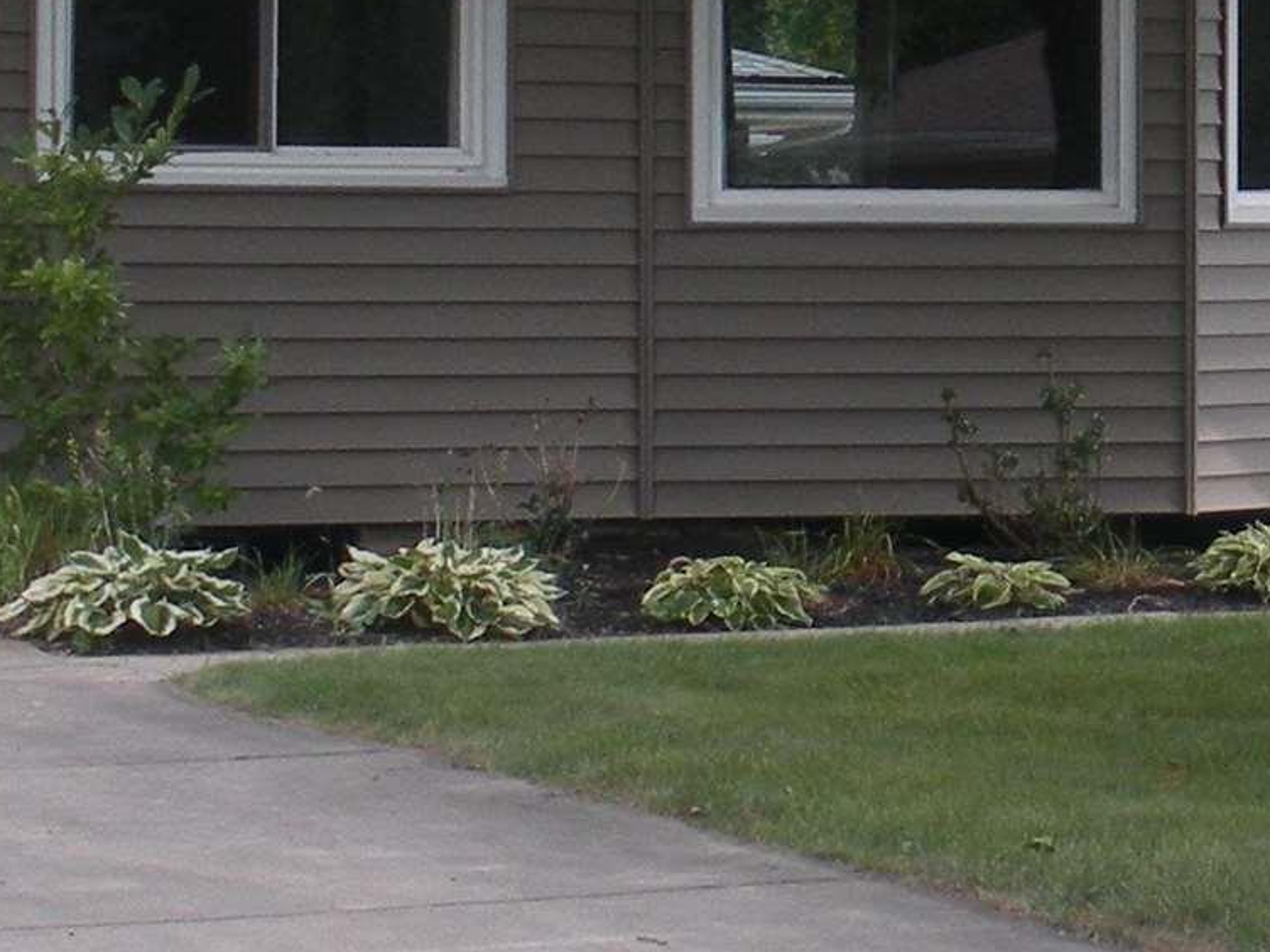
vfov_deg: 10.0
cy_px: 116
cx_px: 1495
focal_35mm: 147
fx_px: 5393
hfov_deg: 13.1
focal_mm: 6.3
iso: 64
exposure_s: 1/198
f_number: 3.5
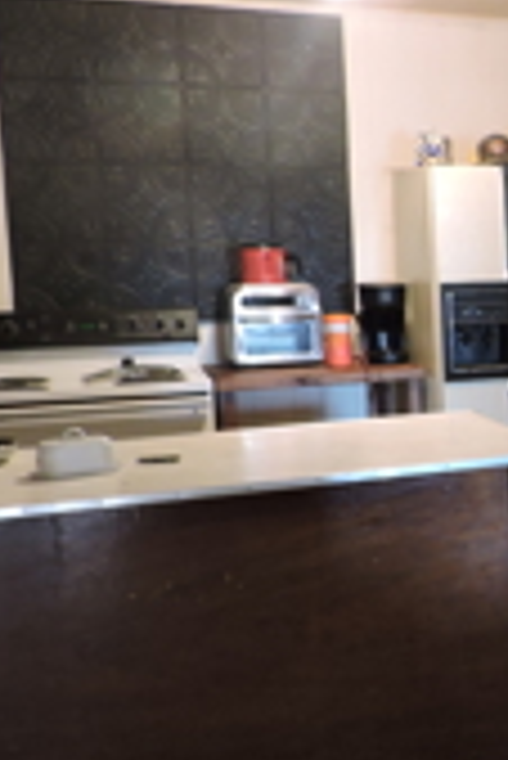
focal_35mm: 59
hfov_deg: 19.1
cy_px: 382
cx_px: 836
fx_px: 1246
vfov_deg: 33.9
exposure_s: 1/10
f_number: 3
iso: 400
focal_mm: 4.3
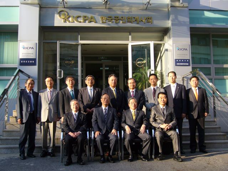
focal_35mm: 40
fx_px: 263
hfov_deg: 46.8
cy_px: 86
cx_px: 114
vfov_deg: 36.0
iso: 80
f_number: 3
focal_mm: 6.6
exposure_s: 1/250
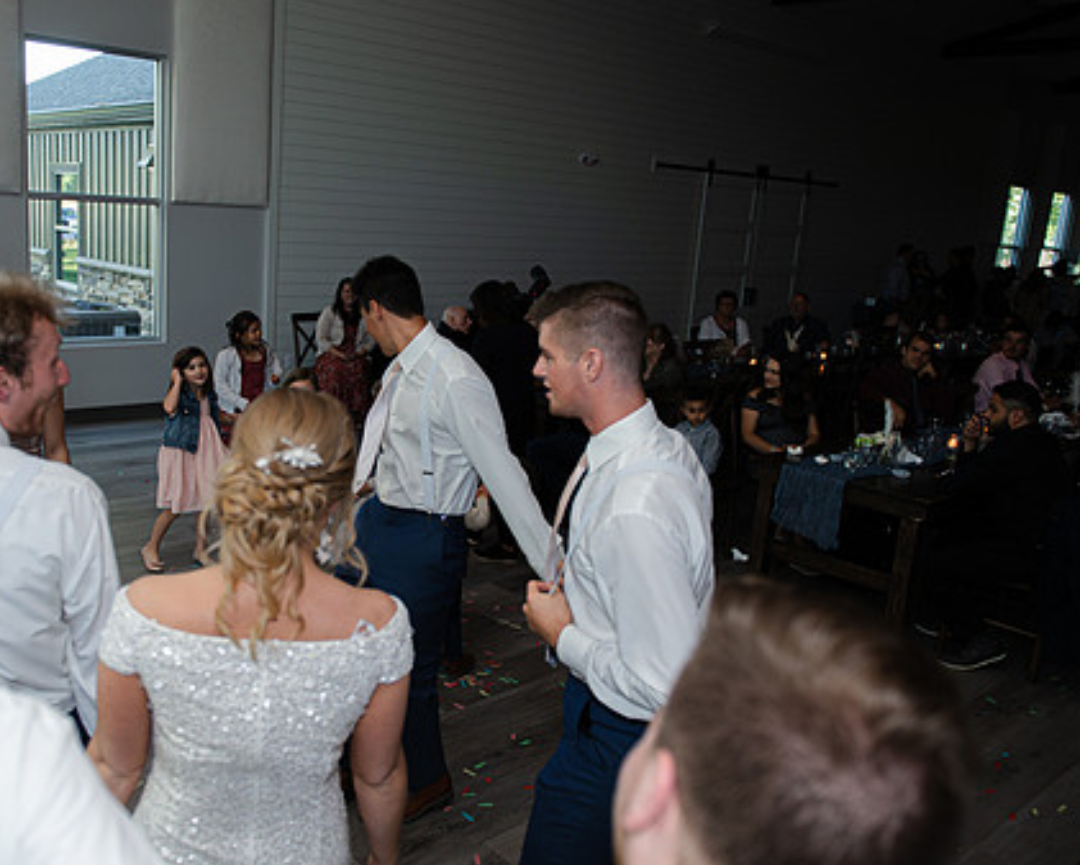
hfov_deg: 56.5
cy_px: 416
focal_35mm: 31
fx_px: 991
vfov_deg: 47.1
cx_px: 405
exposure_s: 1/200
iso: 640
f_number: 2.8
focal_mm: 24
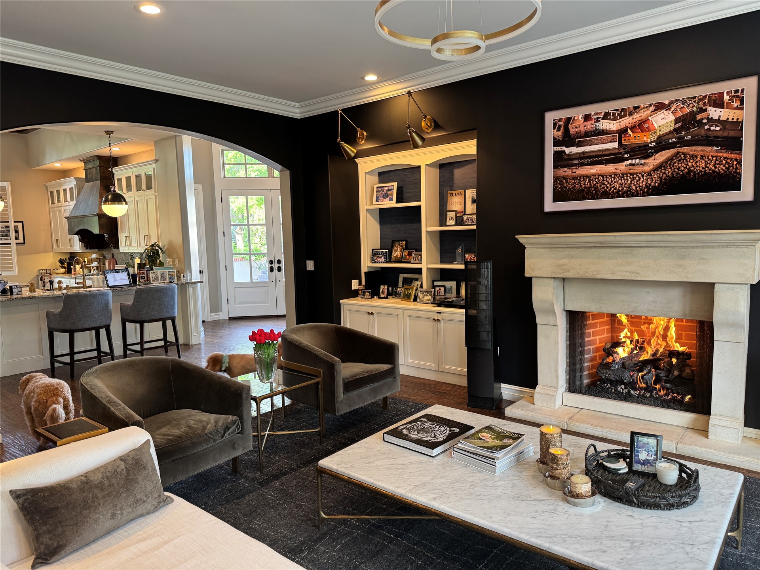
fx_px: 527
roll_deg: +1.1
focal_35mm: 24
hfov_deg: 71.6
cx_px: 380
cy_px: 285
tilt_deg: -6.0
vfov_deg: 56.8
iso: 160
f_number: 1.78
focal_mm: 6.76
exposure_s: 1/60
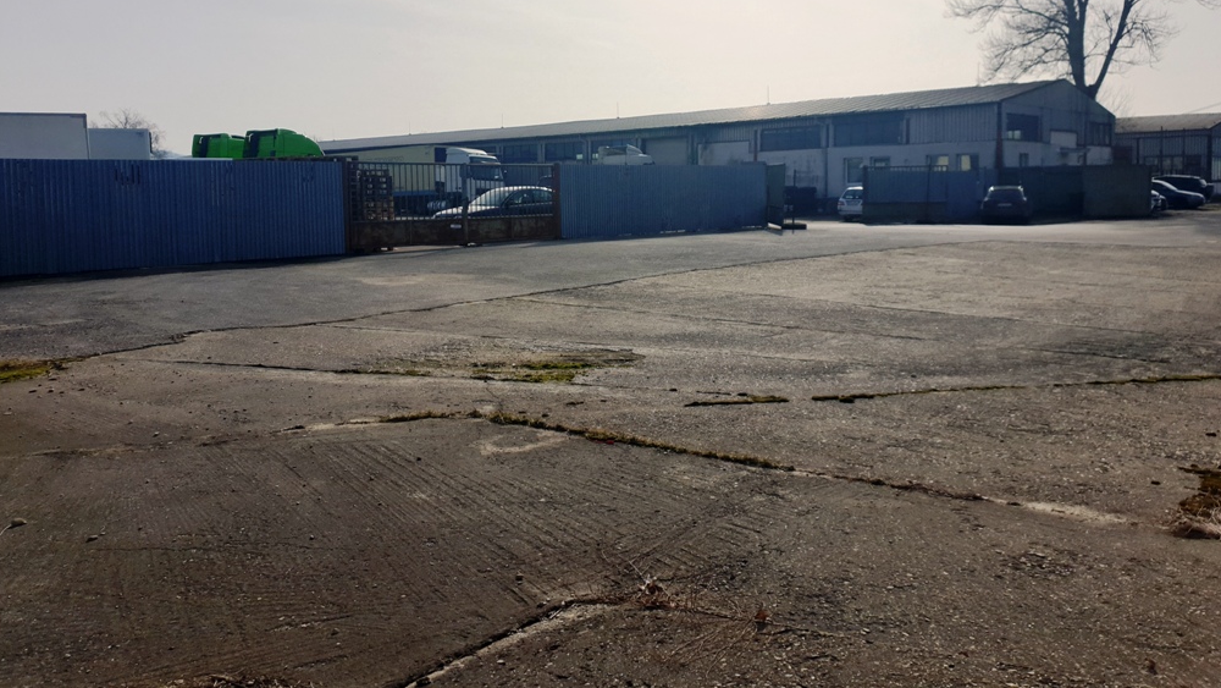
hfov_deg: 66.0
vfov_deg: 39.7
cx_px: 597
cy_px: 224
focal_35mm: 29
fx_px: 939
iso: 50
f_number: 2.4
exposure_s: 1/9901
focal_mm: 4.3
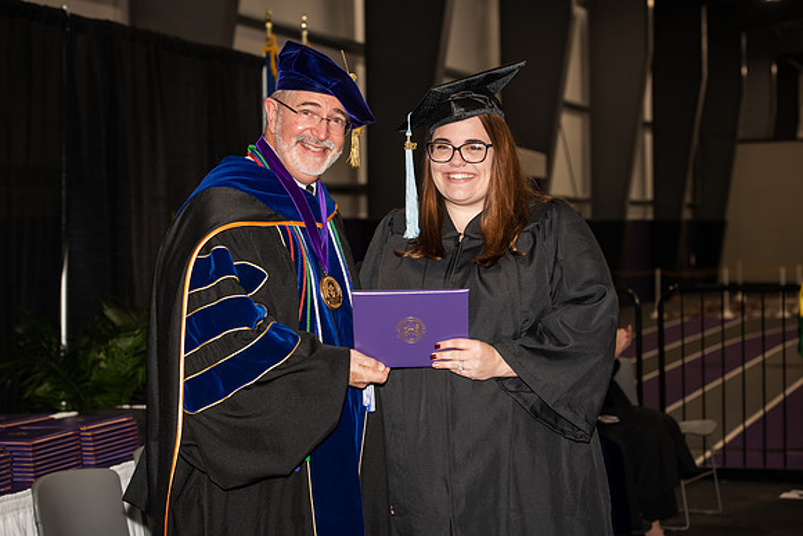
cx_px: 402
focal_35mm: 82
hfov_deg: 24.8
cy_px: 268
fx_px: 1829
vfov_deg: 16.7
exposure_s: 1/200
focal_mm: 82
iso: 1000
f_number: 5.6
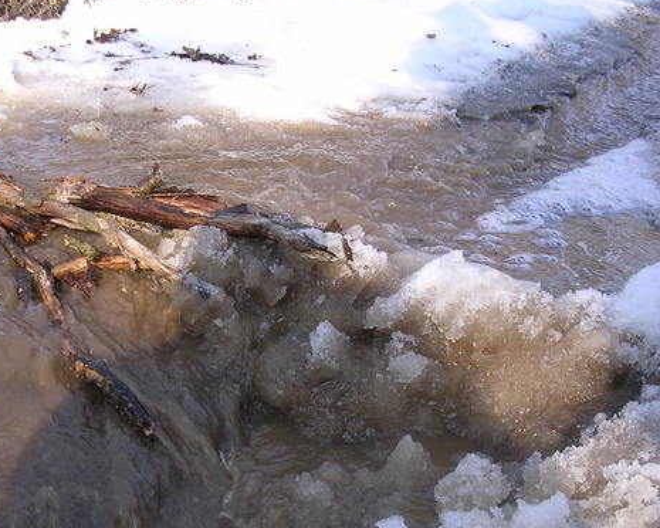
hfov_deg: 36.3
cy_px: 324
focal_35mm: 51
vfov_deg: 29.6
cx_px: 230
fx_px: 996
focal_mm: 5.8
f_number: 2.8
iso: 100
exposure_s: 1/195
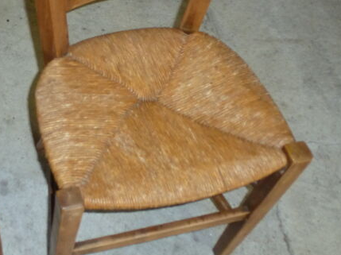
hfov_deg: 31.6
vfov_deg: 25.5
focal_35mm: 56
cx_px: -4
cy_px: 44
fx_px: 551
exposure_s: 1/60
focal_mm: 4.3
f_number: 3.3
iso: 200
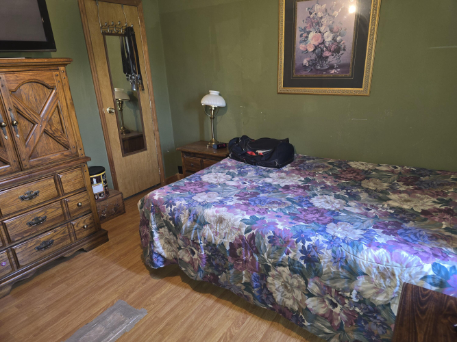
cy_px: 171
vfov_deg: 58.9
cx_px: 228
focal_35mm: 23
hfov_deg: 73.9
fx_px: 304
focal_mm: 6.3
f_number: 1.7
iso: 125
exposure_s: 1/13.4
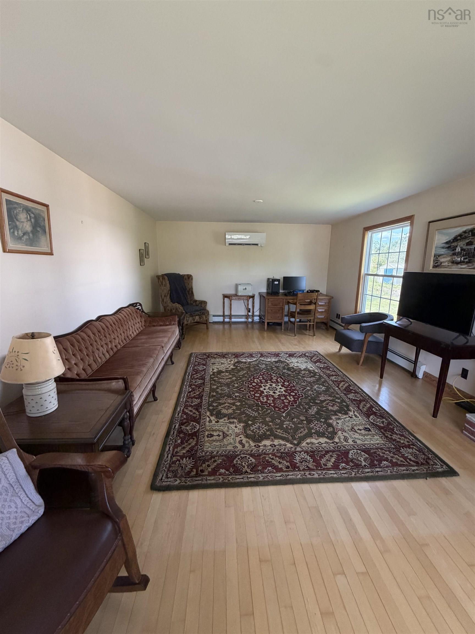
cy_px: 317
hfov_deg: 85.7
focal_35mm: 14
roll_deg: -0.6
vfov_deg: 102.1
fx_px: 256
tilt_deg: -11.6
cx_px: 238
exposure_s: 1/106
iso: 320
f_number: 2.2
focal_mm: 2.22
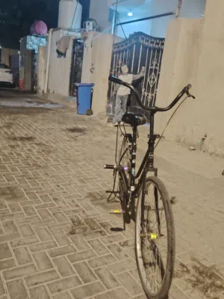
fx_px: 285
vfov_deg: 55.4
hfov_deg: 42.9
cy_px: 150
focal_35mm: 33
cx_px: 112
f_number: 1.75
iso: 2119
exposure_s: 1/25
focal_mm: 5.25
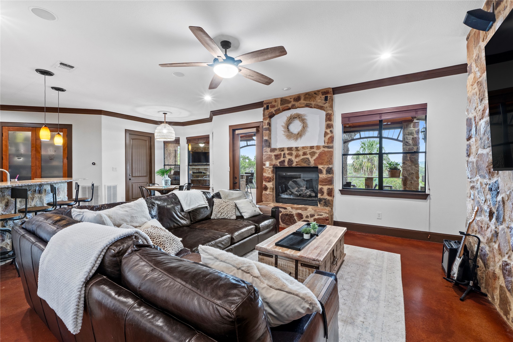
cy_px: 171
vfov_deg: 77.3
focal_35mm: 15
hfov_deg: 100.4
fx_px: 214
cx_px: 256
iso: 250
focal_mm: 10
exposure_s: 6
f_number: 11
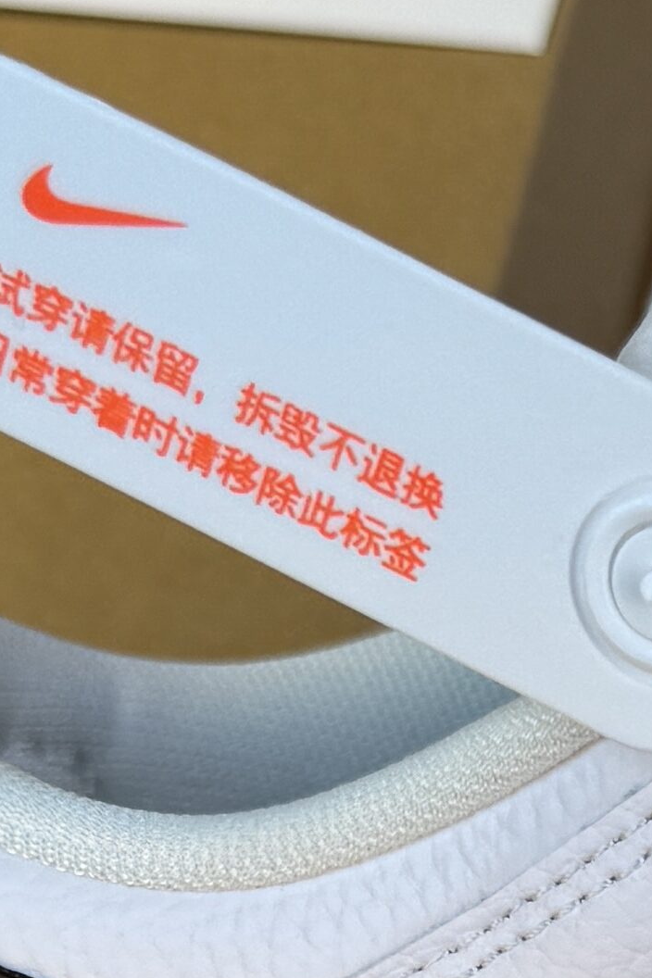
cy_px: 1275
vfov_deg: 14.5
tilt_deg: -57.1
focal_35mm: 135
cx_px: 1182
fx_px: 3667
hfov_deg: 9.6
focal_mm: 6.76
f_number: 1.78
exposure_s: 1/1524
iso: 80
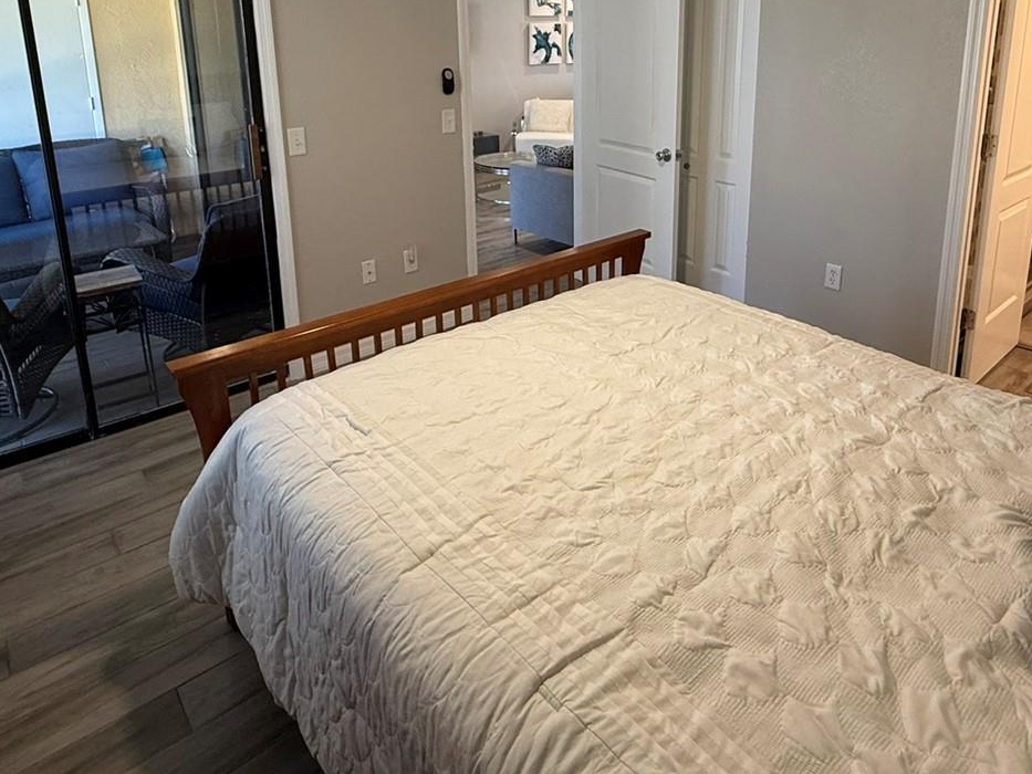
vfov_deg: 54.1
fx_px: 716
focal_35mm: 24
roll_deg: -0.1
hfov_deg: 71.3
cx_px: 575
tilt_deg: -11.9
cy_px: 191
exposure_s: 1/60
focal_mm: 2.22
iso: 200
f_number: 2.2
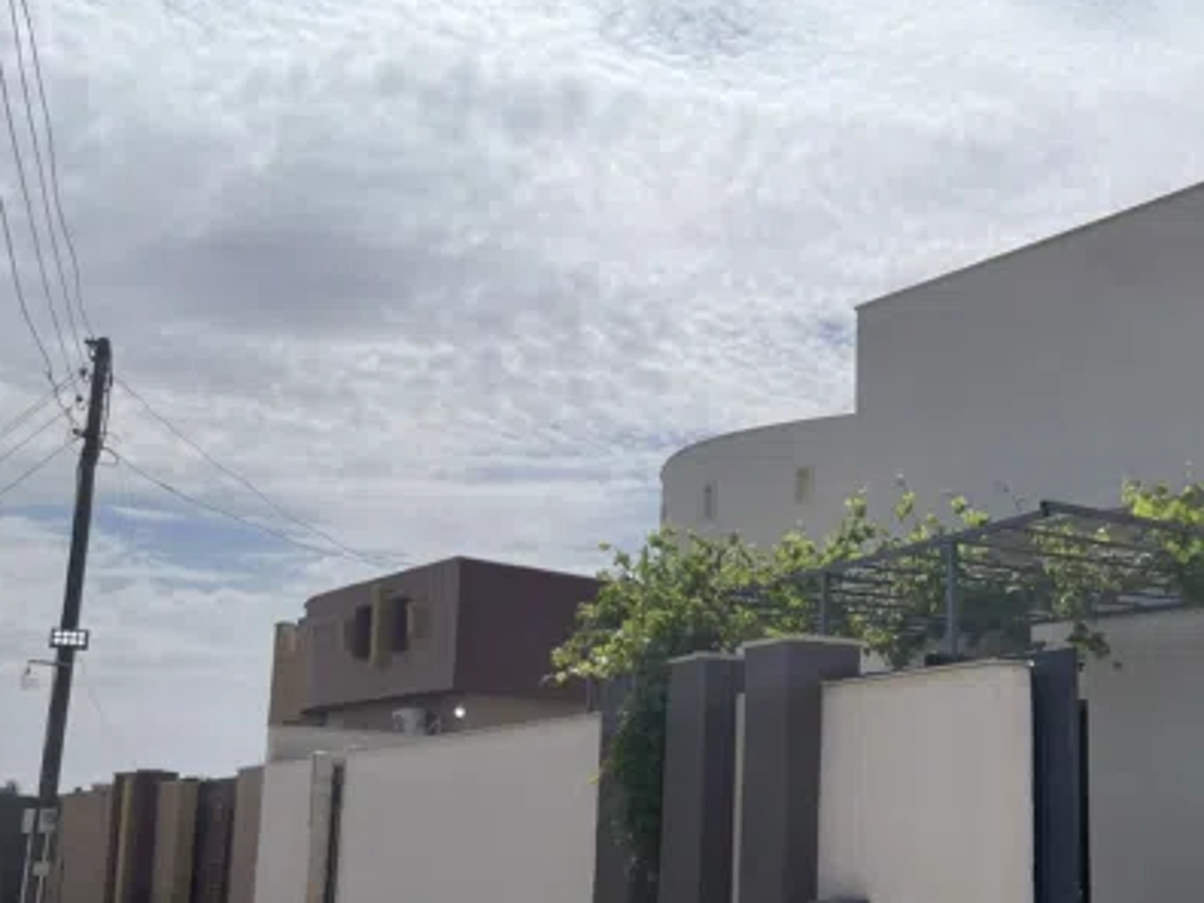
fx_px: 1461
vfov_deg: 33.7
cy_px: 663
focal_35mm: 42
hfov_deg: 43.3
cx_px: 915
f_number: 1.6
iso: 32
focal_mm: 4.2
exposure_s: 1/10753
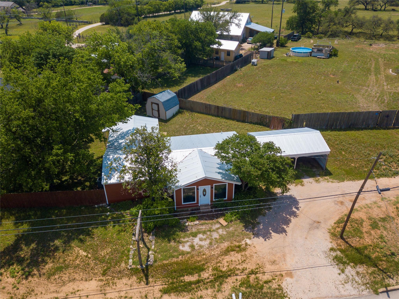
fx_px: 300
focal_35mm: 26
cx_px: 200
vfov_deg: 53.0
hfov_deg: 67.3
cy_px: 150
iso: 100
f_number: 2.2
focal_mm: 4.73
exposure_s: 1/2400
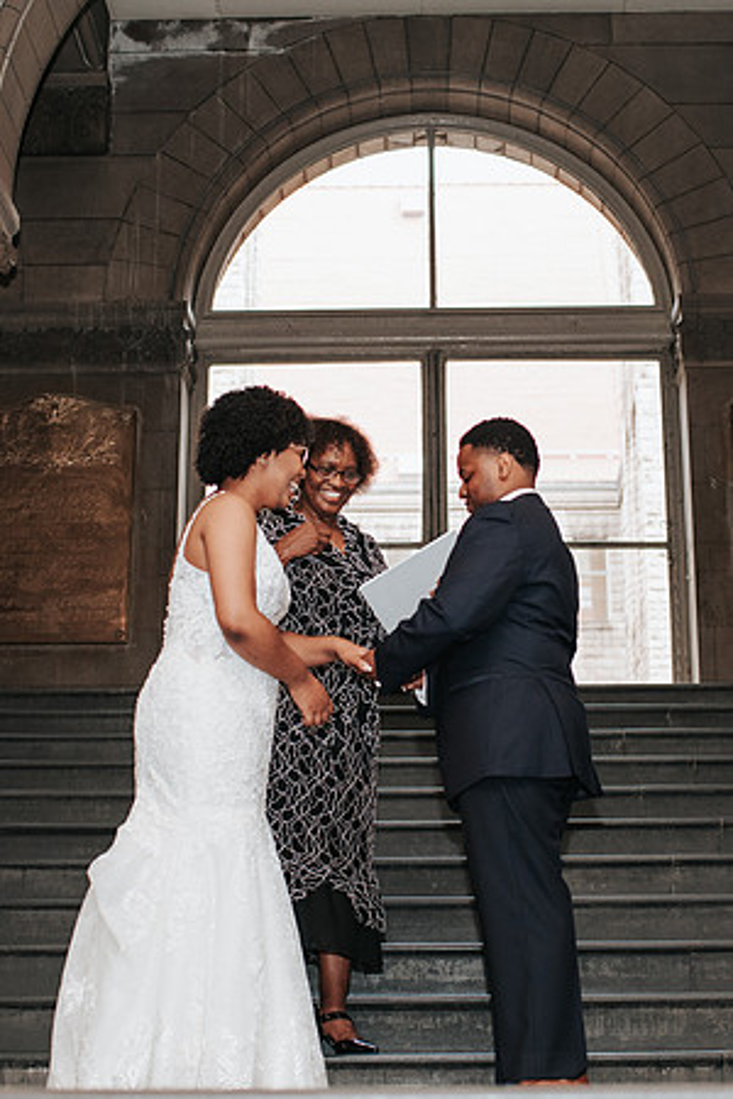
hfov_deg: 20.4
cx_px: 390
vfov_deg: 30.3
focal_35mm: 67
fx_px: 2033
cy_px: 556
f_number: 3.2
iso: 1000
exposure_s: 1/125
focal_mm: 35
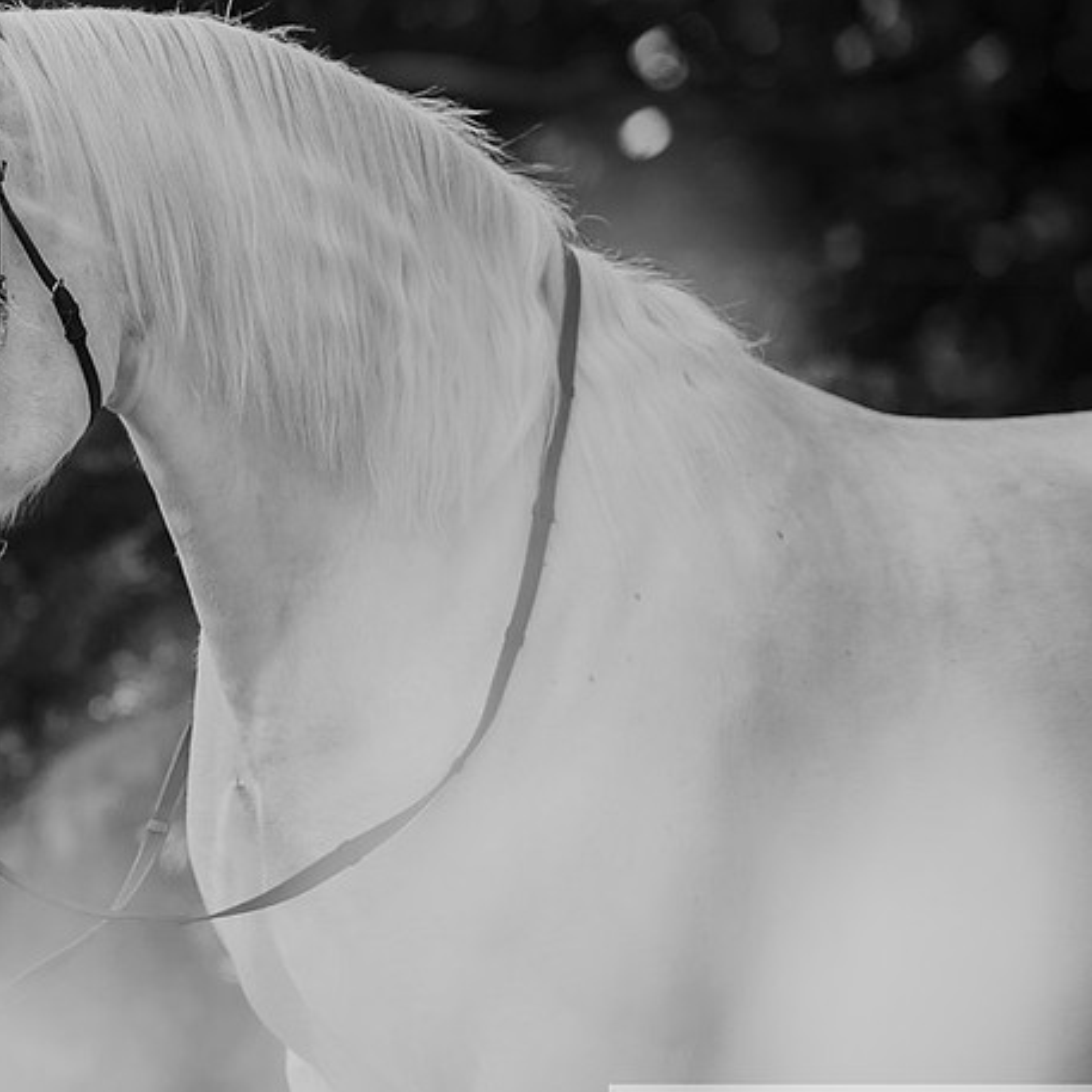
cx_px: -93
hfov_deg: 4.3
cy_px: 409
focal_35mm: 409
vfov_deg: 4.3
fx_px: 14597
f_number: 3.5
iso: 280
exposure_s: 1/1000
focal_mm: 200
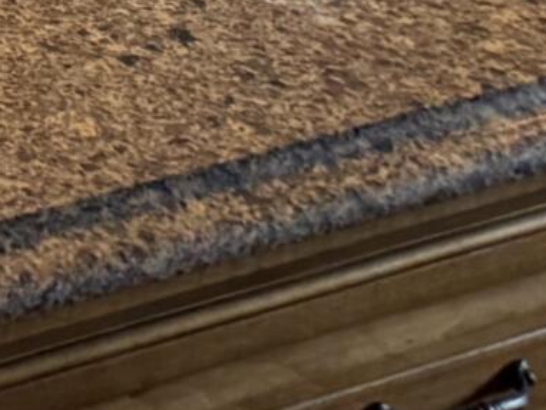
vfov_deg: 6.6
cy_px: -1125
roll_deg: +0.9
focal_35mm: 189
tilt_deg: -5.5
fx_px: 2982
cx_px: -1089
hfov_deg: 8.7
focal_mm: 6.76
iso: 100
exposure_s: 1/120
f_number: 1.78
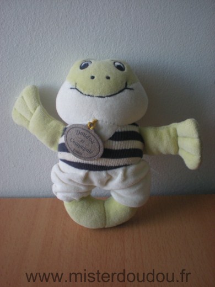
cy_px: 144
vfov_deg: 49.0
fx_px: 315
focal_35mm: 38
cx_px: 108
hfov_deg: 37.7
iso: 150
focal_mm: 6.3
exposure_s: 1/63.2
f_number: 3.1
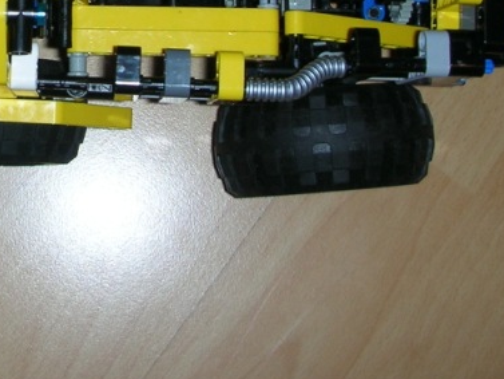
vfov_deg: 15.1
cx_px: 3
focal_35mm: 95
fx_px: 1384
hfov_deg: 20.0
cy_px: -52
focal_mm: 5.8
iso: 50
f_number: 3
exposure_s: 1/60.1
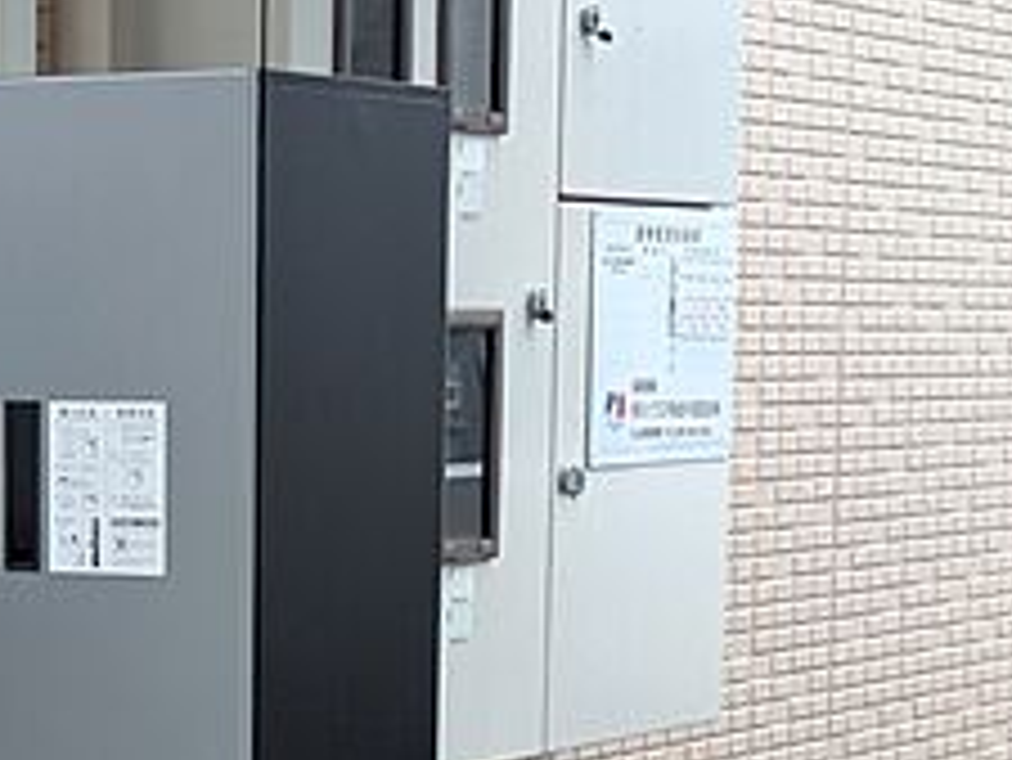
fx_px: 4241
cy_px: 998
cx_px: 72
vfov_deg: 10.0
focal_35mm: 145
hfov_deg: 13.5
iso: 44
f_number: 1.89
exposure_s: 1/410
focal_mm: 5.43
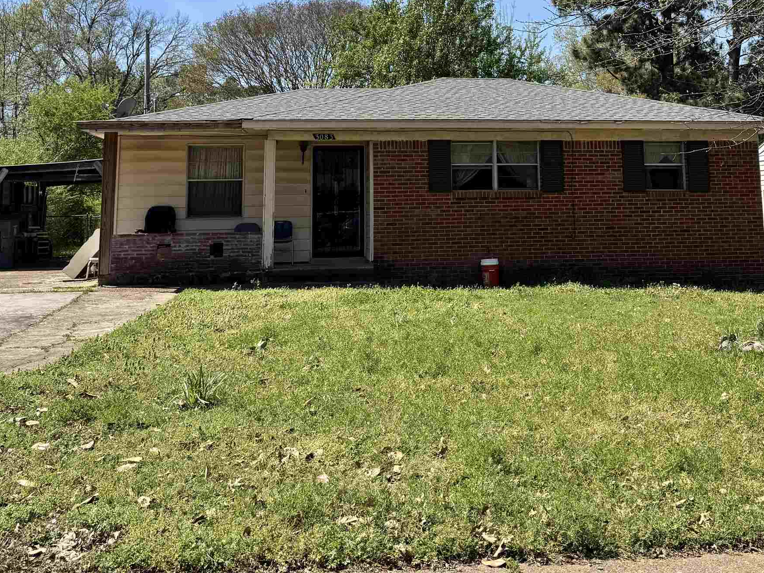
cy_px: 86
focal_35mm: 42
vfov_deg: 33.0
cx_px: 429
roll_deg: +0.4
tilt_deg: +8.2
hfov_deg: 44.7
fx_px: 927
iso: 80
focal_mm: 6.76
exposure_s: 1/4049
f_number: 1.78
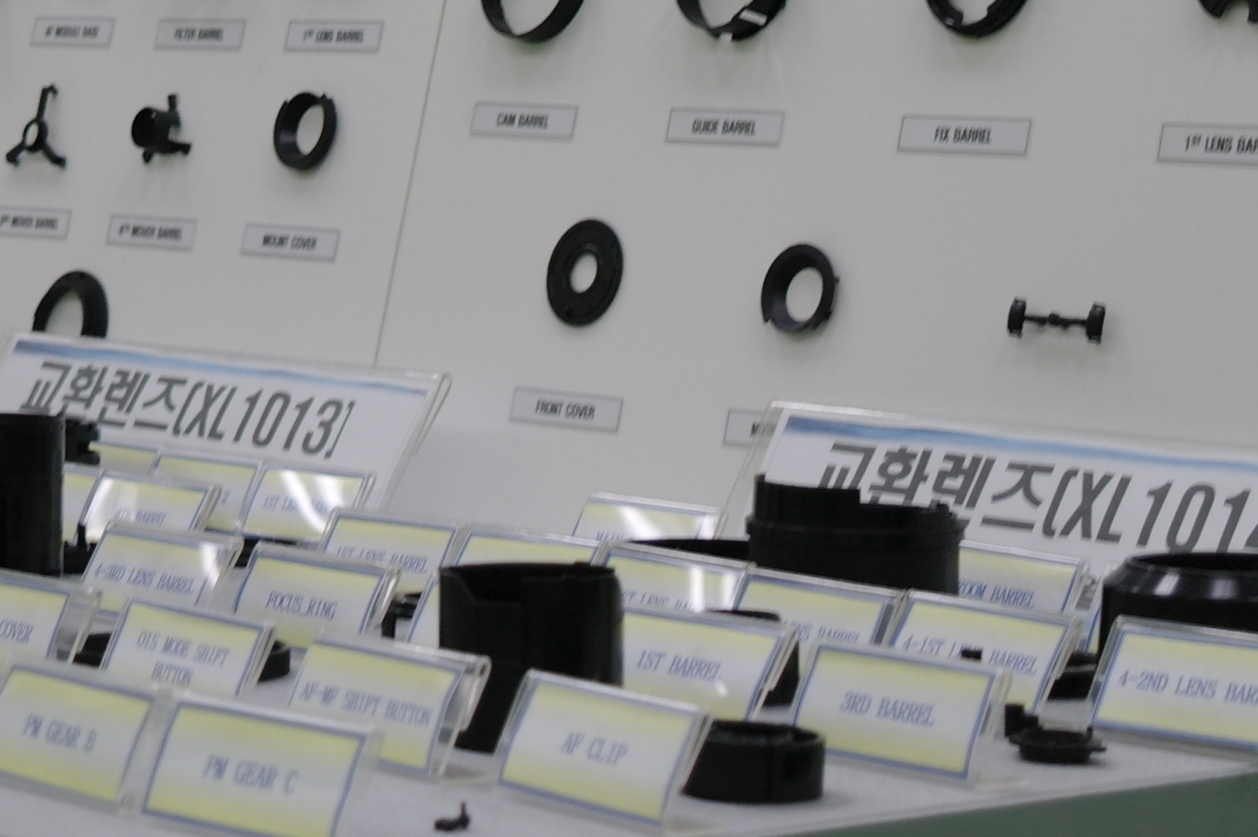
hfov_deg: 15.3
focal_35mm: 133
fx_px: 4645
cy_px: 79
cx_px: 249
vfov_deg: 10.2
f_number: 4.5
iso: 200
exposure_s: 1/45
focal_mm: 33
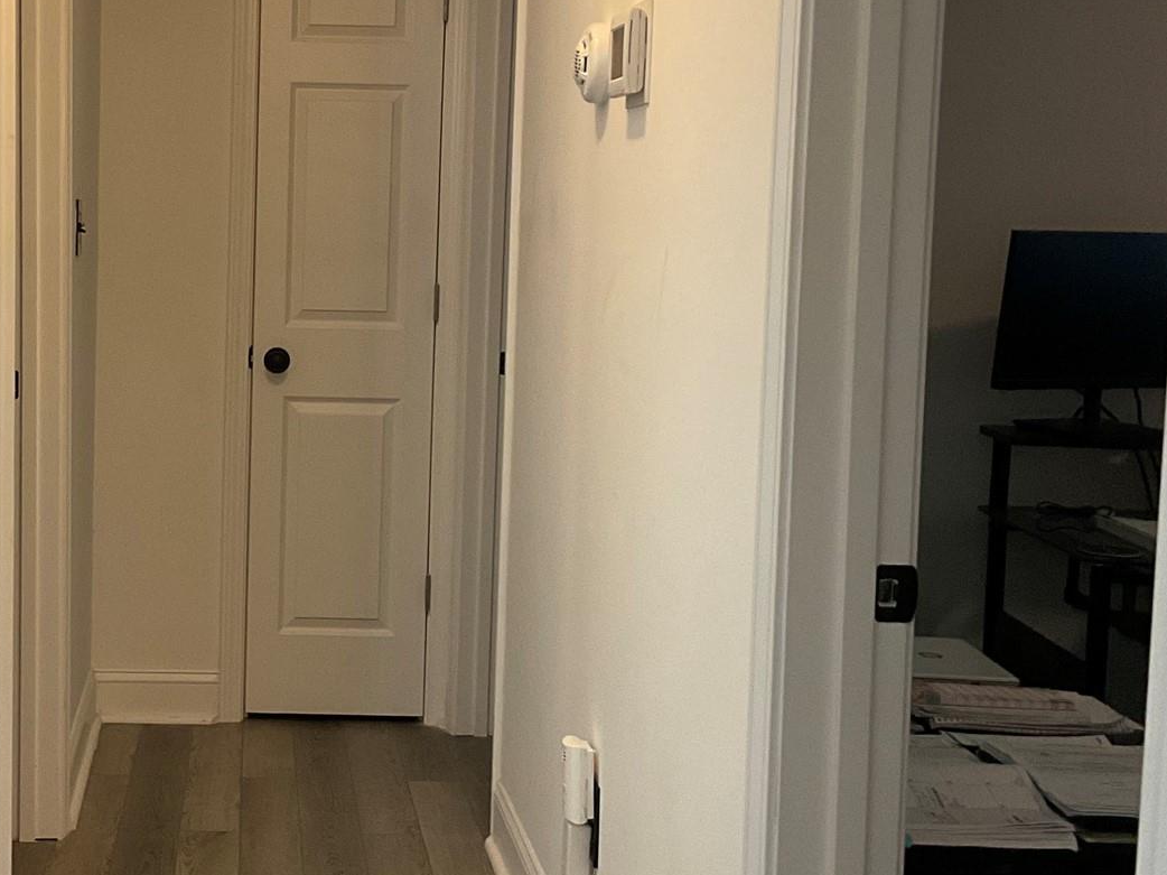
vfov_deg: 25.6
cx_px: 288
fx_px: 1921
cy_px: 381
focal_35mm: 57
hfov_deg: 33.1
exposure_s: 1/60
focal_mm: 3
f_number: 1.8
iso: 160
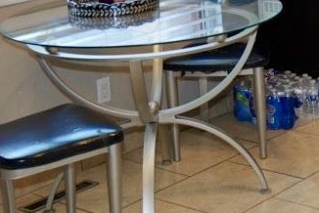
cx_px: 442
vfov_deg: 13.5
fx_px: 878
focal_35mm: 99
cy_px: -44
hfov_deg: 18.7
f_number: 4
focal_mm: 20
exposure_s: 1/160
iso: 1600
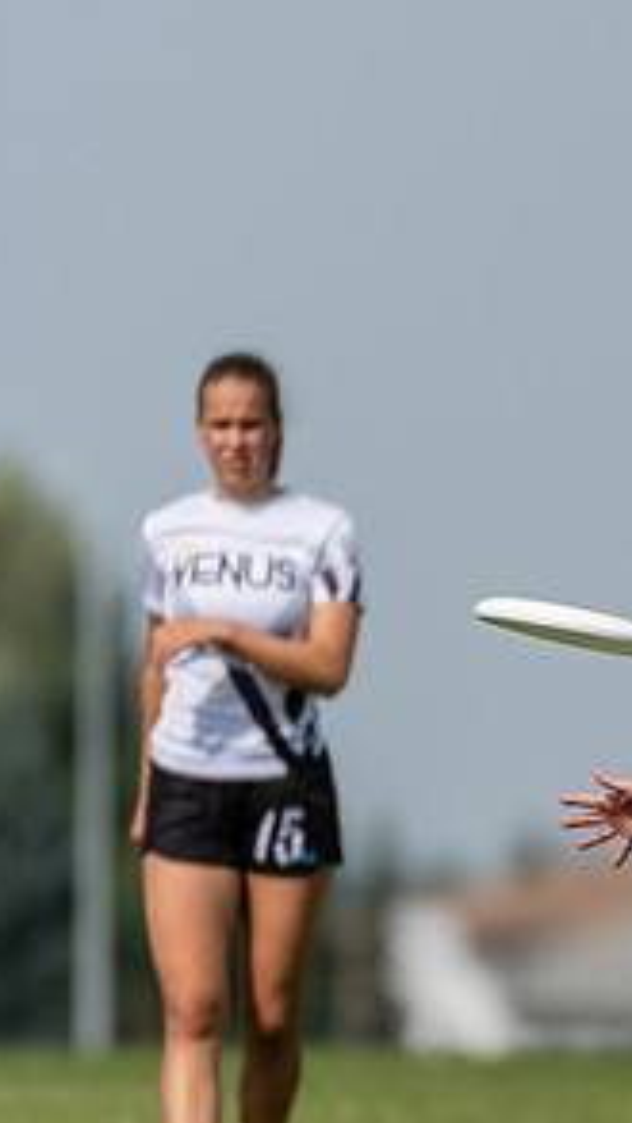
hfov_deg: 1.0
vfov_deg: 1.7
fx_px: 37059
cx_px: 1088
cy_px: 730
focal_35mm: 1245
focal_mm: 400
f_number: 4
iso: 100
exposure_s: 1/1600
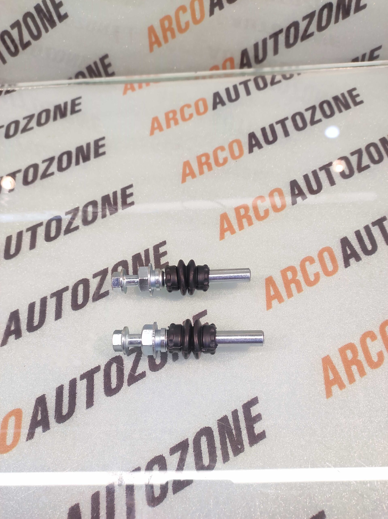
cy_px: 260
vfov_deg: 91.1
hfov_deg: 74.7
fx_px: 254
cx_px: 194
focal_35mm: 17
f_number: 1.79
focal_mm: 4.74
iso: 168
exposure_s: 1/33
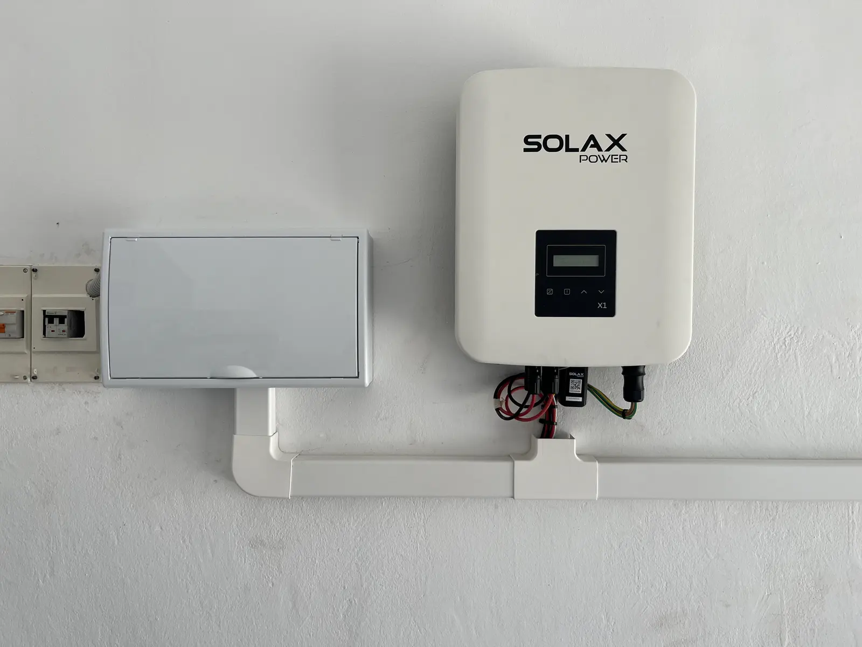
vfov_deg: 53.1
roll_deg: -0.3
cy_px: 324
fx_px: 647
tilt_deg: +2.0
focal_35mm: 26
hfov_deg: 67.3
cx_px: 431
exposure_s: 1/475
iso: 50
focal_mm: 5.1
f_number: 1.6
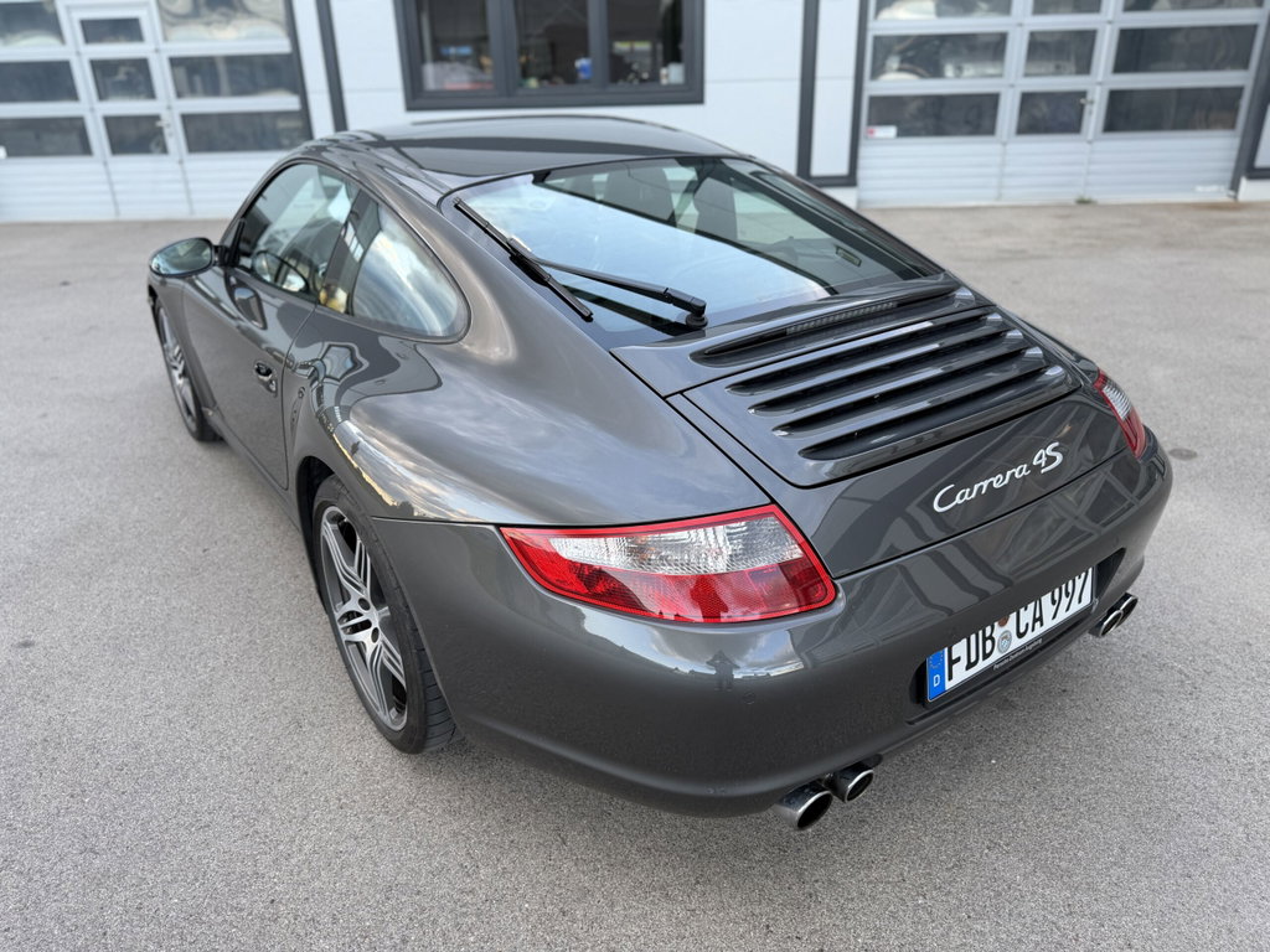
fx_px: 881
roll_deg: +2.1
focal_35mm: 24
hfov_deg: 71.6
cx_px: 635
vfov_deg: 56.8
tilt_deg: -22.5
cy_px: 476
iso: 80
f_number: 1.78
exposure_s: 1/121
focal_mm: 6.76
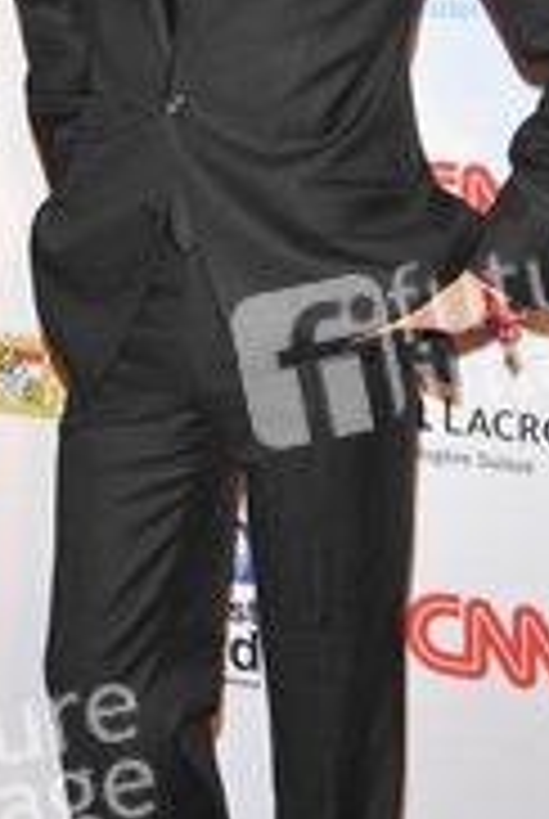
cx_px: 56
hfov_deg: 12.0
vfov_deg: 17.7
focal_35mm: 114
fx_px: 2598
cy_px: 117
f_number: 6.3
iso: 640
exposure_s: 1/250
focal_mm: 52
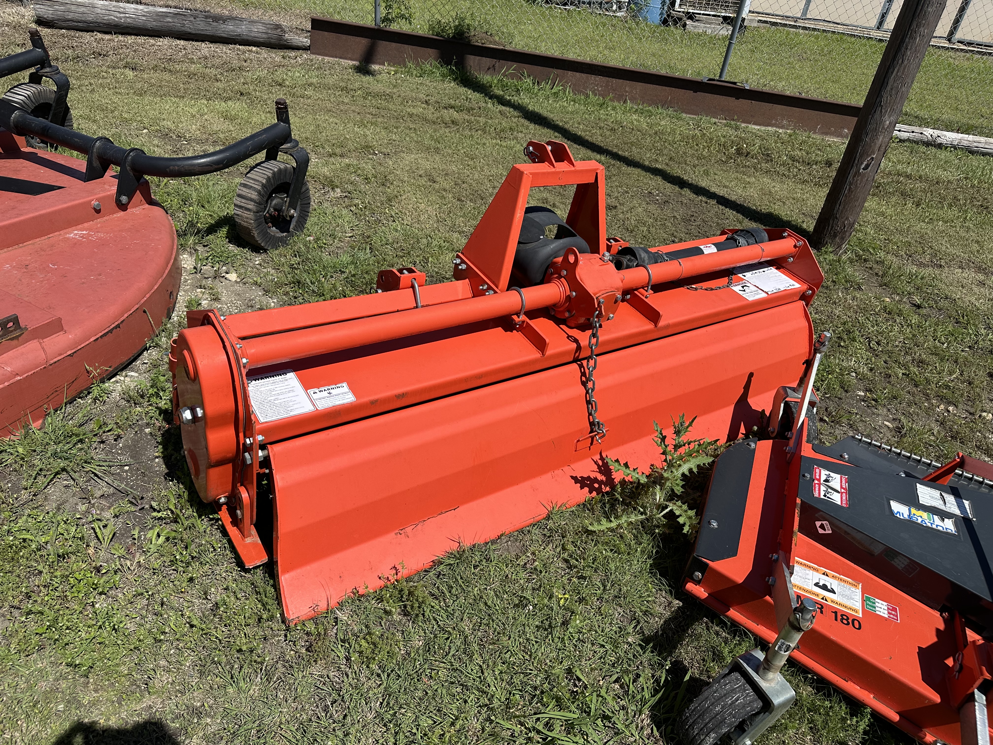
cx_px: 496
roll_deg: -8.2
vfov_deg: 56.8
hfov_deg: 71.6
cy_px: 372
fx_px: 688
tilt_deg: -34.1
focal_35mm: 24
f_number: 1.78
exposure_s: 1/5263
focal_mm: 6.86
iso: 80
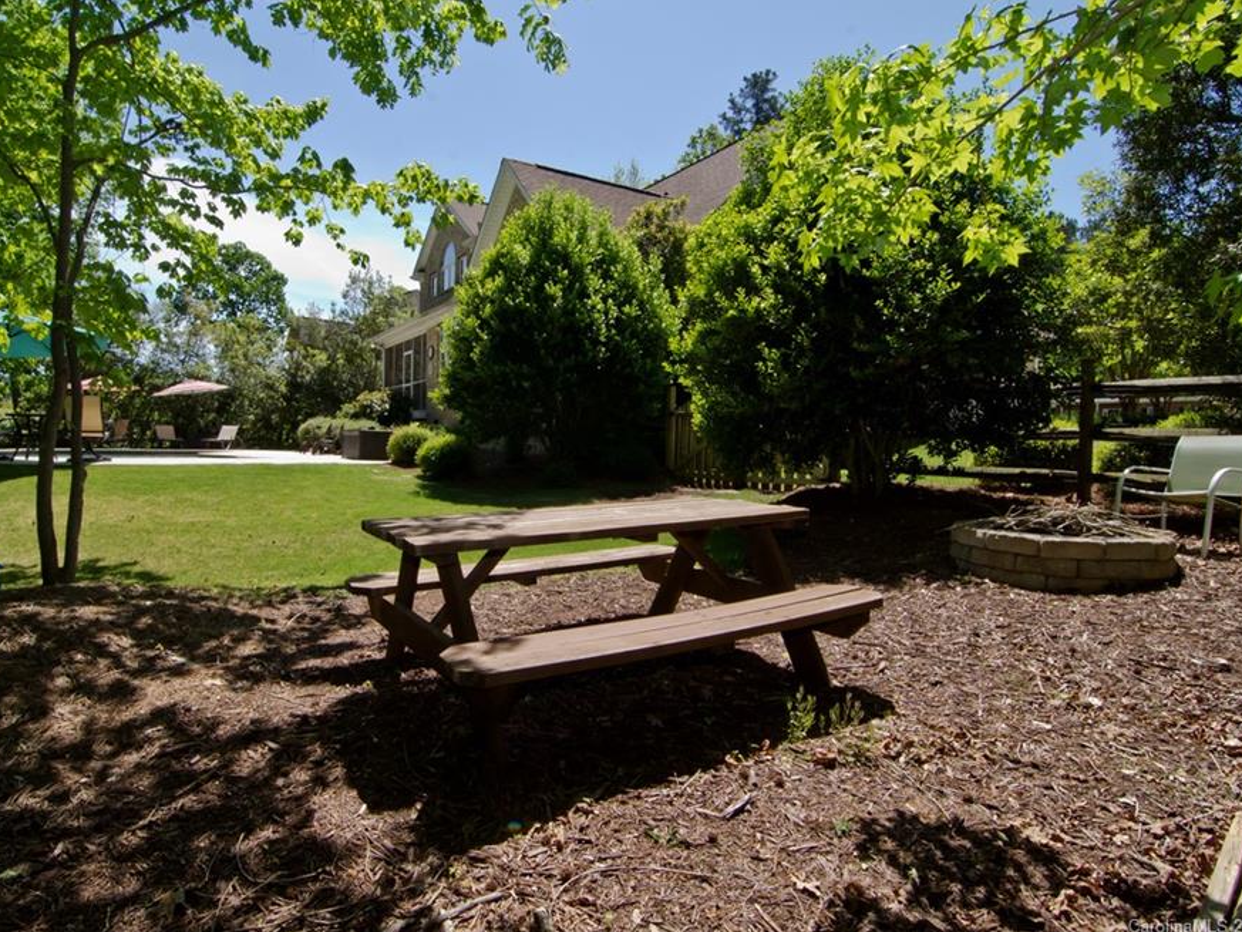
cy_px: 457
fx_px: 666
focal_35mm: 19
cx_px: 553
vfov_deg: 69.9
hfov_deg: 85.7
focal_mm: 11
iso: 1000
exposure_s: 1/250
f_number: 13
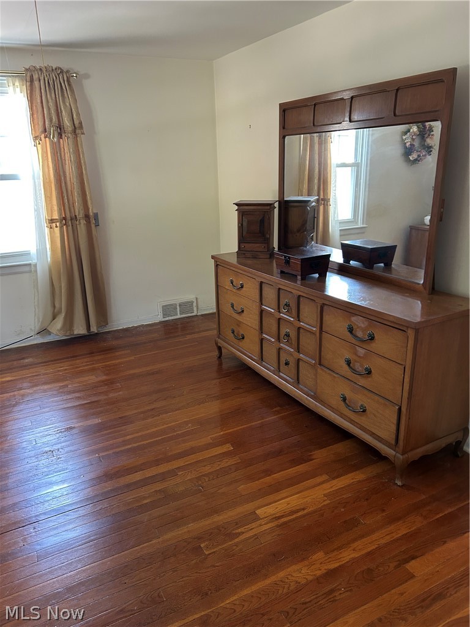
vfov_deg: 67.3
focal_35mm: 26
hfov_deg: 53.1
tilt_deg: -18.5
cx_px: 235
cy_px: 314
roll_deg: +0.3
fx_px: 471
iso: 250
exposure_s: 1/60
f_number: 1.5
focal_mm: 5.7
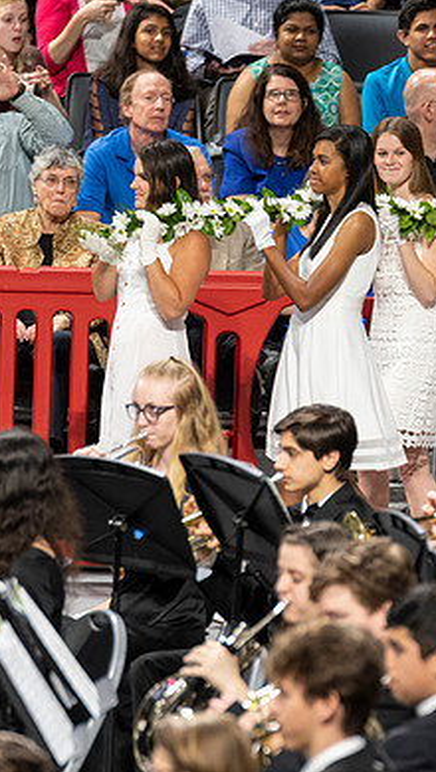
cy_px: 213
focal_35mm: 459
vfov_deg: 4.7
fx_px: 9413
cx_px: 496
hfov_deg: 2.7
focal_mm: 200
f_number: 3.5
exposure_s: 1/100
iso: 1000
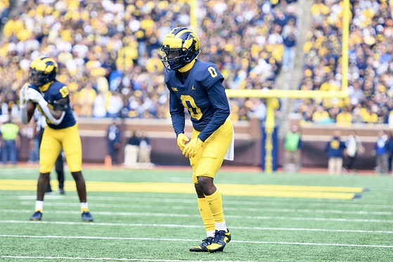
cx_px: 193
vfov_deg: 5.0
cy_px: 135
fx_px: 2967
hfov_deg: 7.6
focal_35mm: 272
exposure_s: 1/1250
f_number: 2.8
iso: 320
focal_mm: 175
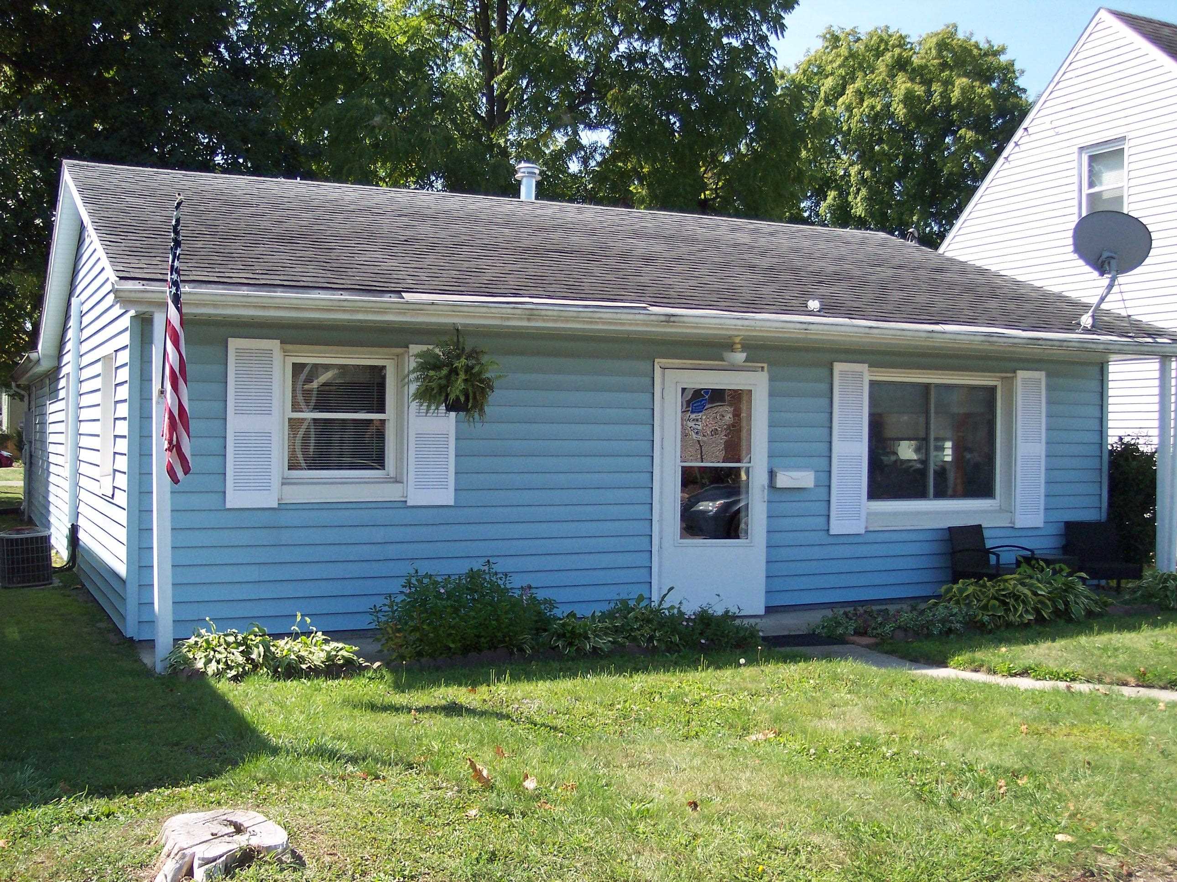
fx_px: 1291
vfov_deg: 37.7
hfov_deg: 49.0
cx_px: 588
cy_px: 441
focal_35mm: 38
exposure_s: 1/700
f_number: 2.8
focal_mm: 8
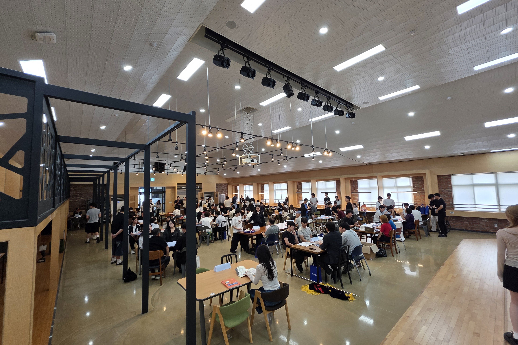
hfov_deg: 104.3
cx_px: 259
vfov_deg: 81.2
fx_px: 201
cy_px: 176
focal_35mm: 14
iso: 64
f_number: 1.9
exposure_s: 1/120
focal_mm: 2.2
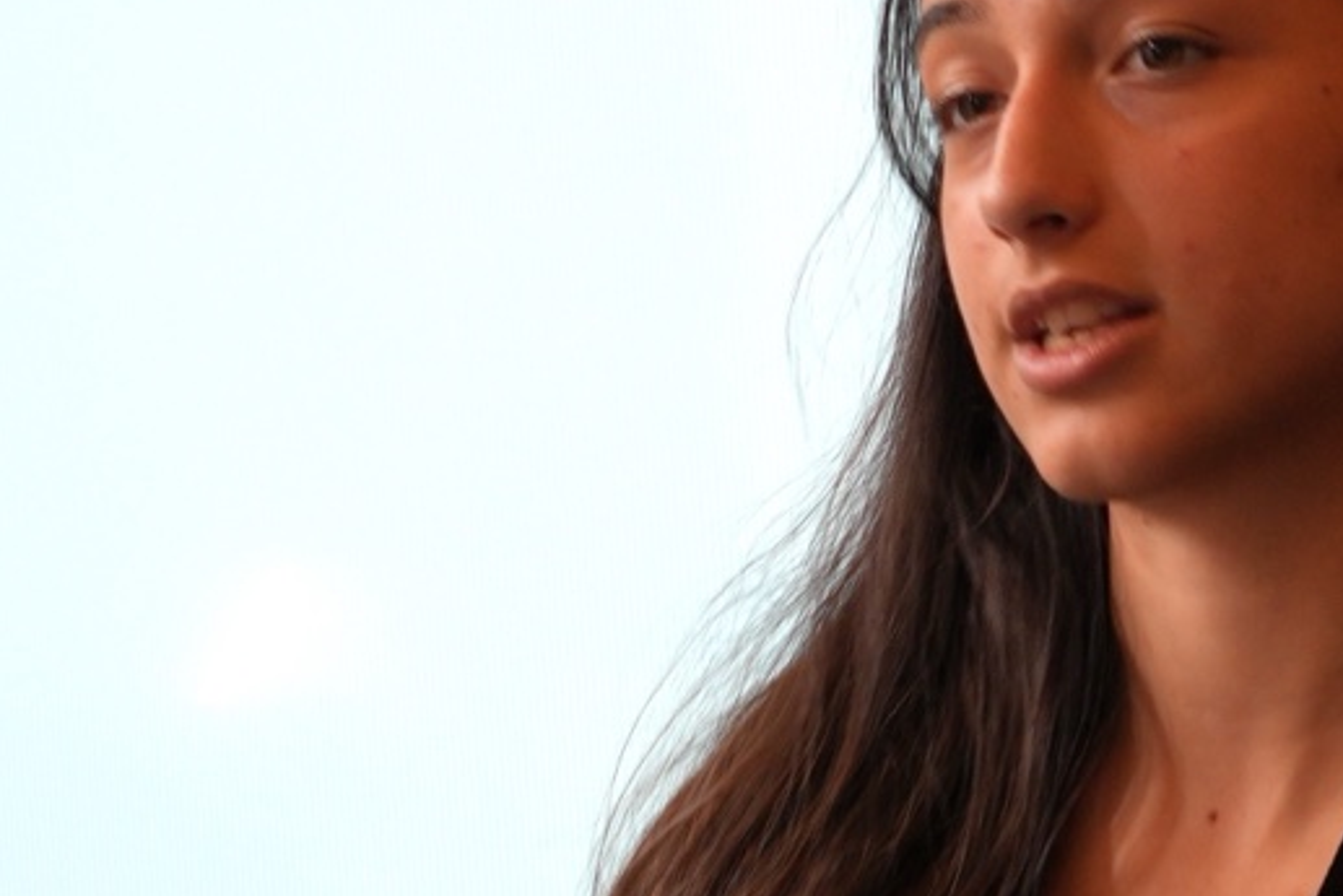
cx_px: 239
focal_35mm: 235
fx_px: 8752
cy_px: 610
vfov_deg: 5.9
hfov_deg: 8.8
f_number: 3.5
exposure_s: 1/50
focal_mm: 33.7
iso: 160
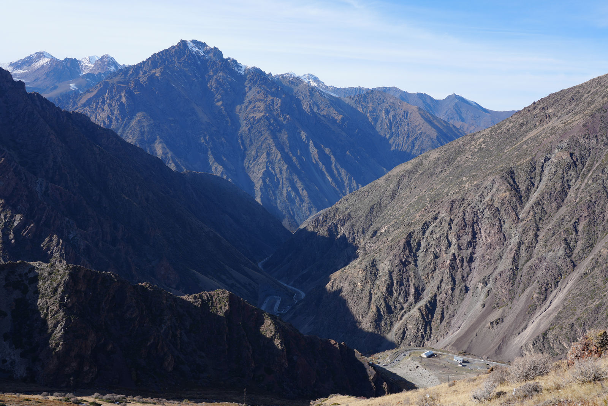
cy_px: 203
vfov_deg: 41.1
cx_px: 304
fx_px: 540
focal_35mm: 32
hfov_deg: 58.7
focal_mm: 32
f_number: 9
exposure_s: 1/125
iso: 100
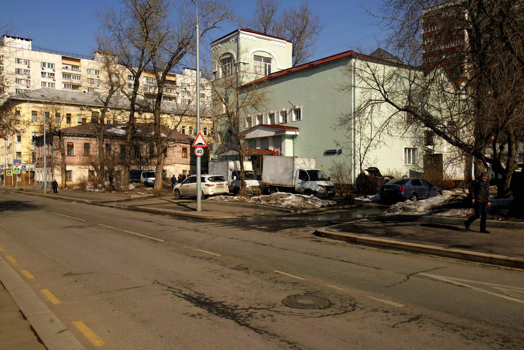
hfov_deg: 61.9
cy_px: 175
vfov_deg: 43.6
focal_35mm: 30
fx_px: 437
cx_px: 262
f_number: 8
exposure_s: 1/320
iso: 100
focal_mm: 20
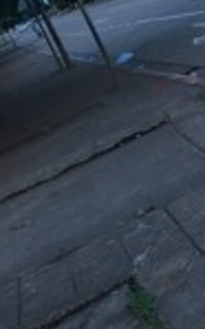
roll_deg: +26.0
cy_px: 0
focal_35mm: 93
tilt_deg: -0.5
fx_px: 832
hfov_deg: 14.0
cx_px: 90
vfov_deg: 21.5
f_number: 2.2
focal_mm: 4.15
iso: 80
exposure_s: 1/33
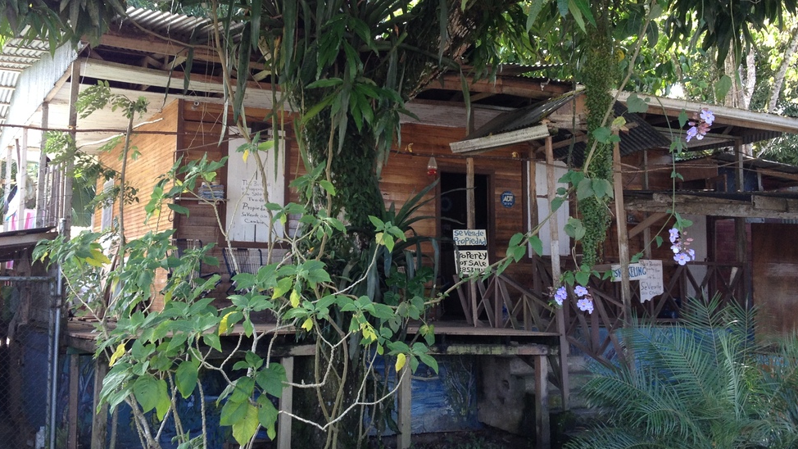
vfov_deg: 25.4
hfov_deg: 43.7
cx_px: 368
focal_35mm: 47
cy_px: 172
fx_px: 995
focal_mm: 4.28
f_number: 2.4
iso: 64
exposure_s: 1/120
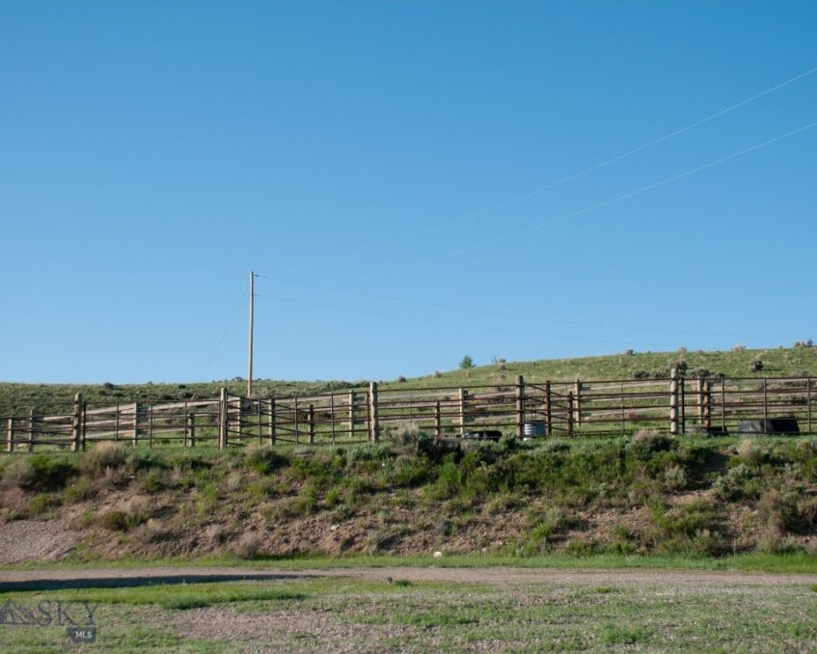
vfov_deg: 22.5
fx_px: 1645
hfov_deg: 27.9
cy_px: 327
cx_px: 408
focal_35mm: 68
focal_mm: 40
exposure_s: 1/1000
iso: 200
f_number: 5
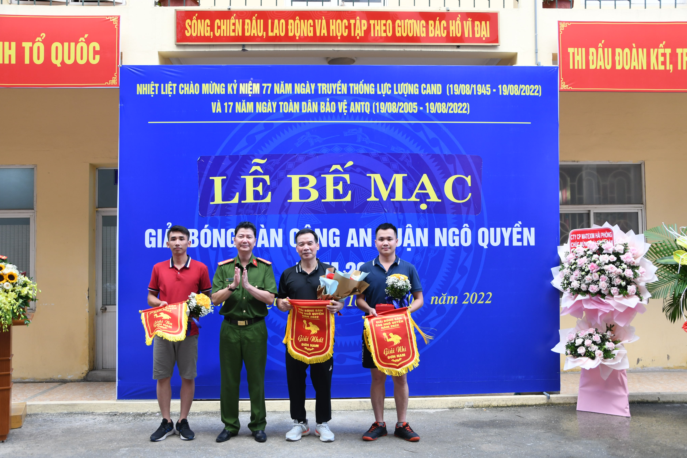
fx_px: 620
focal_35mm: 33
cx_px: 345
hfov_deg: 57.9
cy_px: 236
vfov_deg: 40.5
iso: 400
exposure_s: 1/200
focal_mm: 21
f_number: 3.8
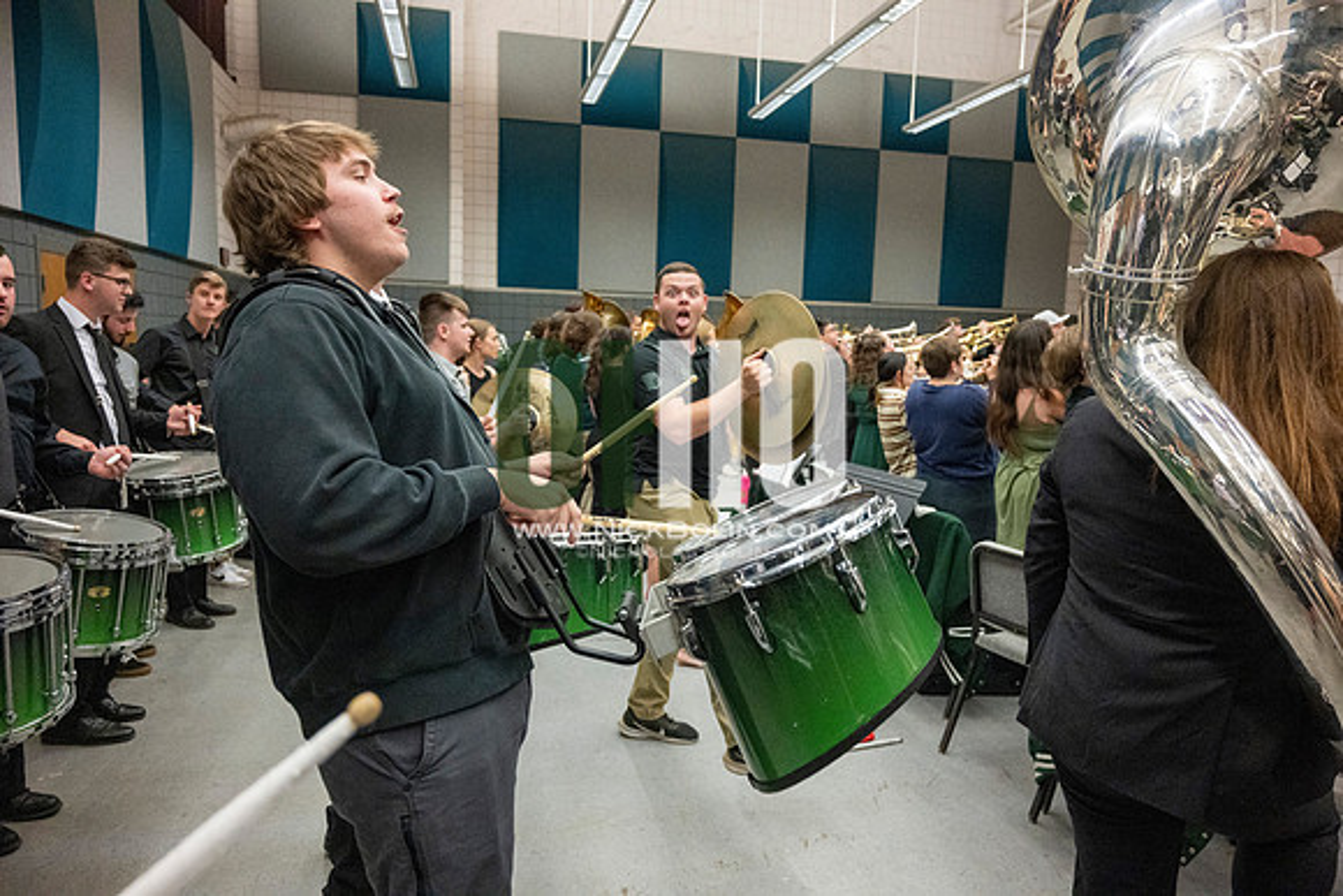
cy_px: 448
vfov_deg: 53.2
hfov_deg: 73.7
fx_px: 896
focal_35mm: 24
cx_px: 672
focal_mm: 24
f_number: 4
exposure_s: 1/500
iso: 10000
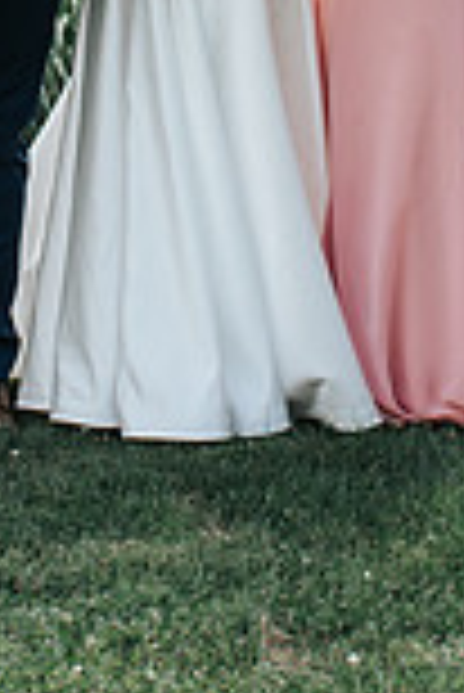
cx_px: 35
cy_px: -385
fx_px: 4128
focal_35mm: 214
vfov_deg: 9.3
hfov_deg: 6.4
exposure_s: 1/640
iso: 160
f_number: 3.2
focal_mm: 35
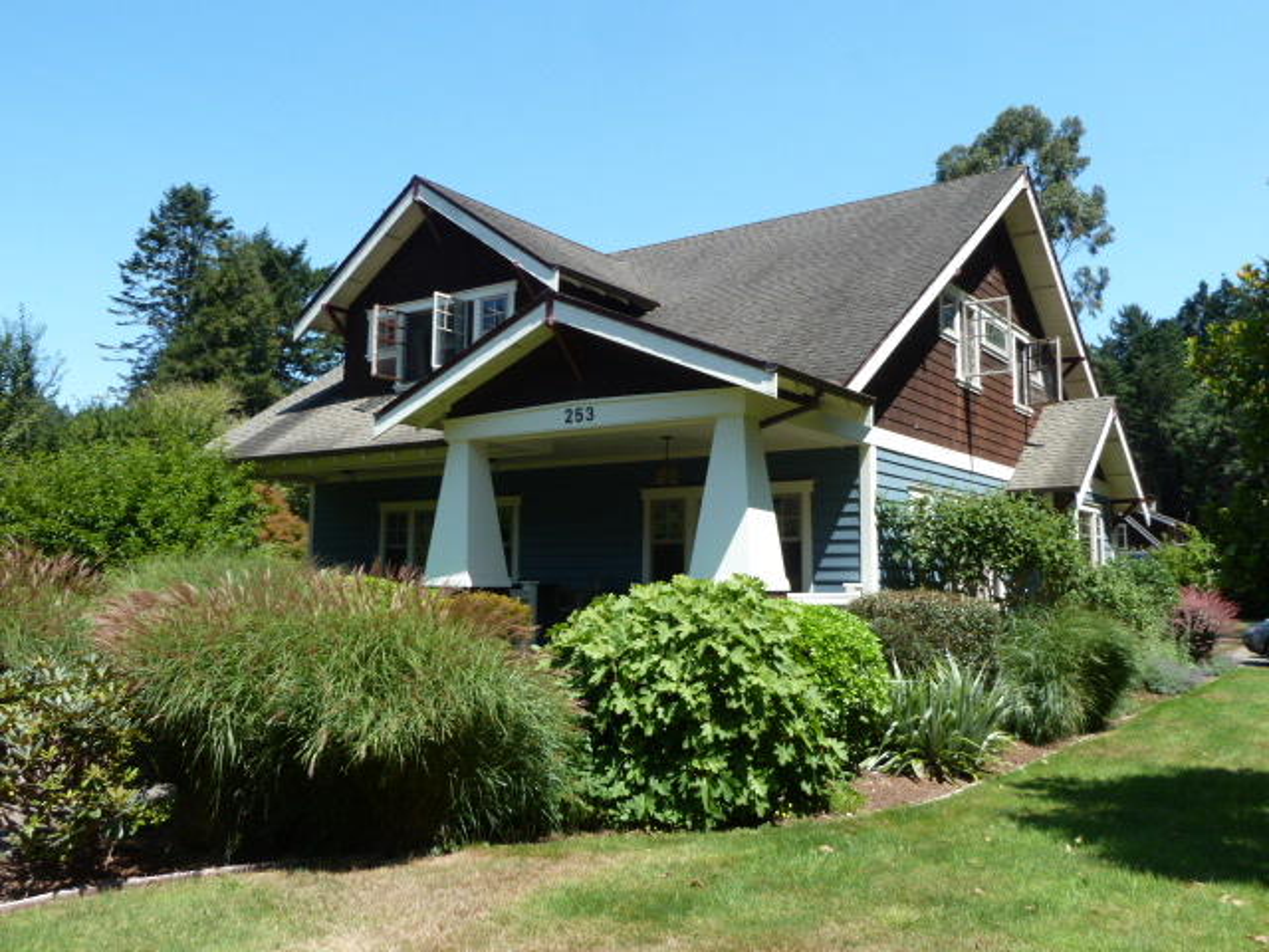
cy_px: 476
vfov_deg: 48.2
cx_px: 634
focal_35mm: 29
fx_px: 1063
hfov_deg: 61.7
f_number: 4
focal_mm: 4.7
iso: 80
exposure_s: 1/320
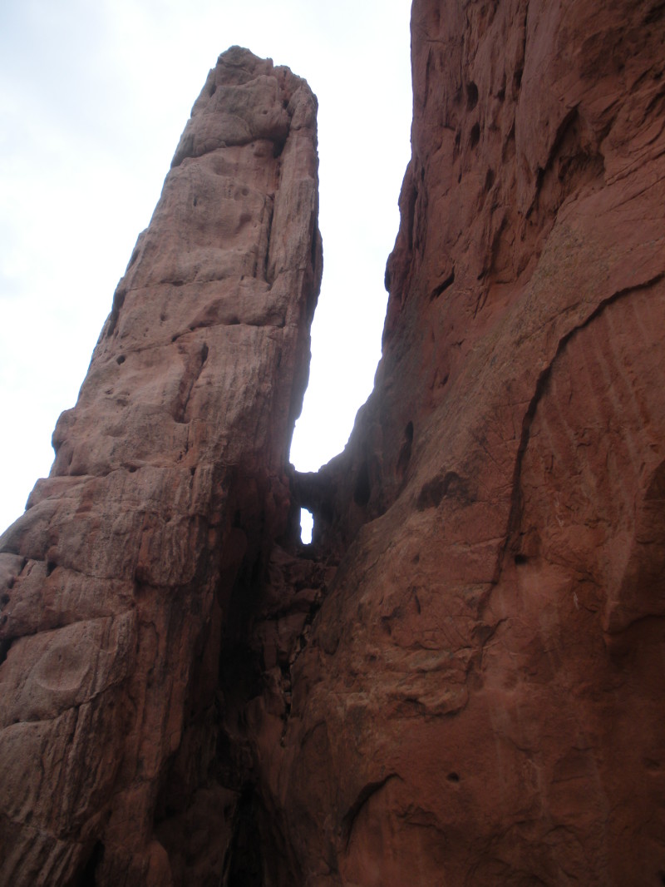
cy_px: 444
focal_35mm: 36
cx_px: 332
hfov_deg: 39.7
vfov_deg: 51.3
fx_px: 922
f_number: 3.5
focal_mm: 6.3
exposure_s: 1/80.1
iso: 64
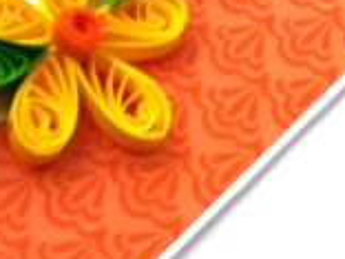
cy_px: -135
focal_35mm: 100
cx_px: -161
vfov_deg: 13.8
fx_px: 997
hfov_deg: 17.7
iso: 50
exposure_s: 1/209
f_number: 2.2
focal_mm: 3.83
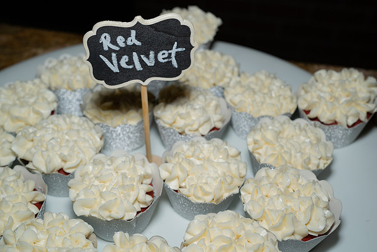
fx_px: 482
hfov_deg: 42.7
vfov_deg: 29.3
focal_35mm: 46
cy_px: 126
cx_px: 188
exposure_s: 1/125
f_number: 6.3
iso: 500
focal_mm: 46
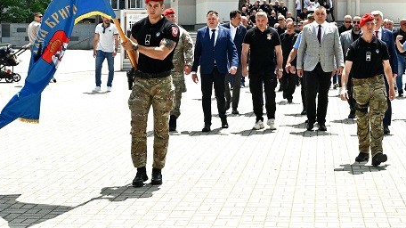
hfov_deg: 25.8
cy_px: 36
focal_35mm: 81
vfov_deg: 14.8
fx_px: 872
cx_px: 321
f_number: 22
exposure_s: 1/500
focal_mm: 47
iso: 2500
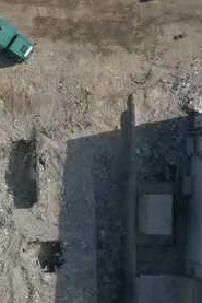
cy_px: 188
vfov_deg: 22.8
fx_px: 748
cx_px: -204
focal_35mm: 89
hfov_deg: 13.2
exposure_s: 1/320
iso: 100
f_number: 9
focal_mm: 10.26
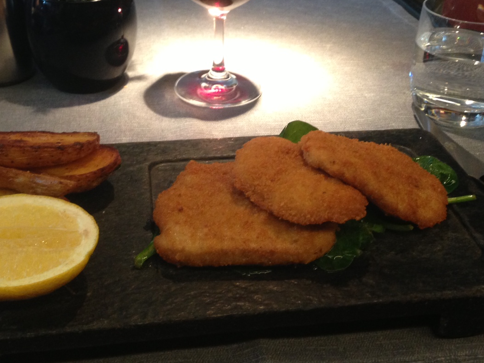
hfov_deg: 37.5
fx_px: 713
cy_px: 86
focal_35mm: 51
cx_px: 235
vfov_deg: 28.1
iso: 200
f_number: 2.4
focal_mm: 4.13
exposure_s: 1/20
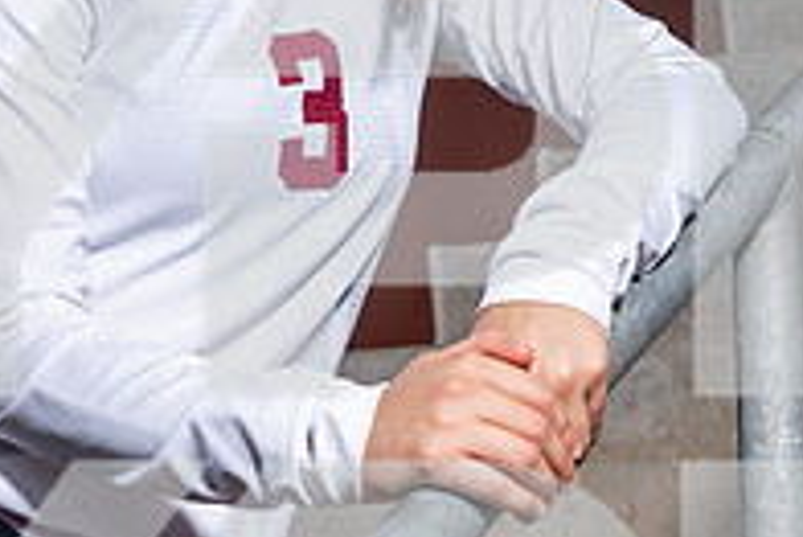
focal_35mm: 127
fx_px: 2835
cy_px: 182
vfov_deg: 10.8
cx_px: 123
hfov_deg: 16.0
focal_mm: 43
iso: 100
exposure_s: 1/125
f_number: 8
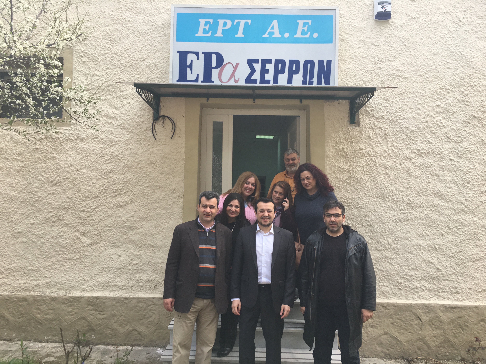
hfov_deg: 61.7
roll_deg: -0.6
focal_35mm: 29
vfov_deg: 48.2
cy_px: 182
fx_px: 407
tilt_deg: +4.3
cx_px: 243
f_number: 2.2
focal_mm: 4.15
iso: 25
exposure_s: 1/222
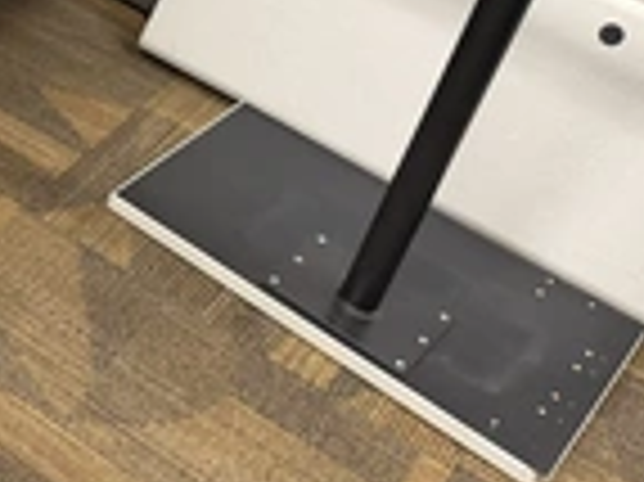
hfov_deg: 25.2
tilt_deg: -29.9
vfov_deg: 21.2
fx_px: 1245
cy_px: 5
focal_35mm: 67
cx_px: -185
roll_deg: -8.9
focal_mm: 6.76
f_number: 1.78
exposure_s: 1/60
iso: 640
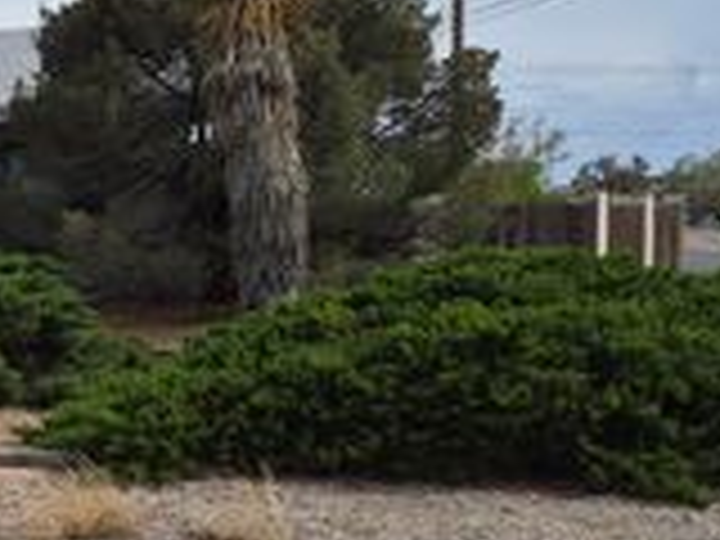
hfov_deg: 22.3
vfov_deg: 20.4
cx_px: -360
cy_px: 317
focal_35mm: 72
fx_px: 1498
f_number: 1.8
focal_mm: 5.4
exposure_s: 1/7168
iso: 80
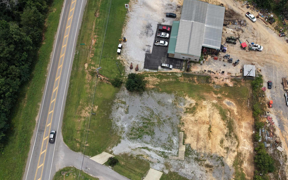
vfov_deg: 38.8
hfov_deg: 59.3
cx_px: 169
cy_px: 125
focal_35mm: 32
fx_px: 251
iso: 130
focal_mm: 8.67
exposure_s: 1/4000
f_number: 1.8
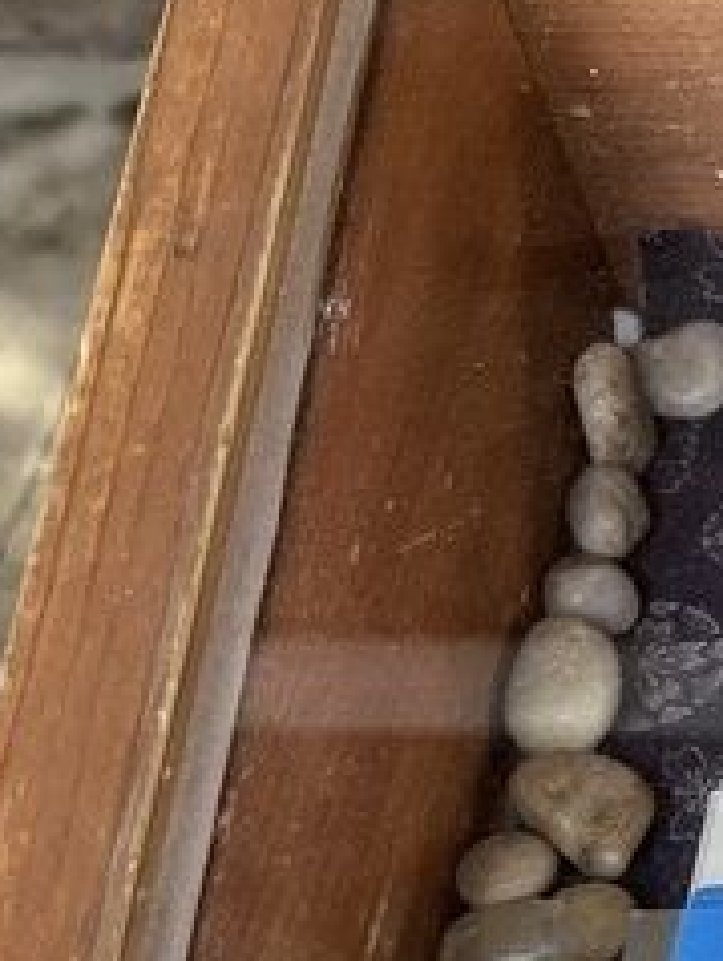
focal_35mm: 89
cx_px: 1553
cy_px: 818
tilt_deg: -54.7
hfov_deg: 13.6
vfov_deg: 21.6
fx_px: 2474
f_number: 1.6
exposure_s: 1/119
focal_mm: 5.1
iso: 125
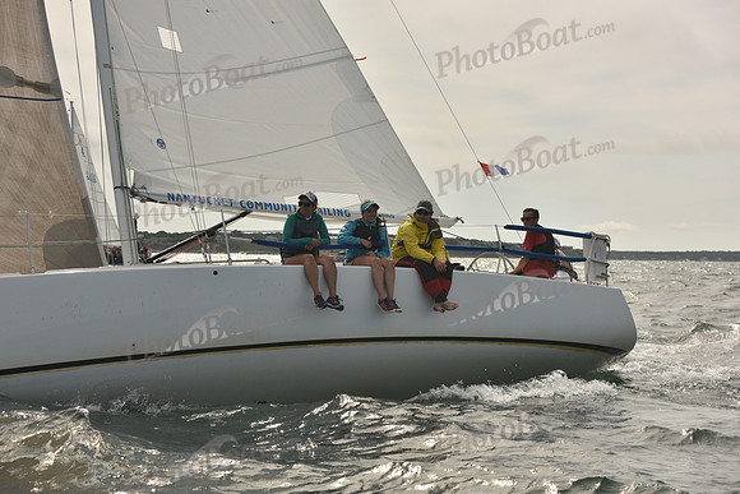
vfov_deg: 19.5
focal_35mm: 70
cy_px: 247
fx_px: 1439
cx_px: 370
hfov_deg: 28.8
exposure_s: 1/1000
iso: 320
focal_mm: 70
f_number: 7.1
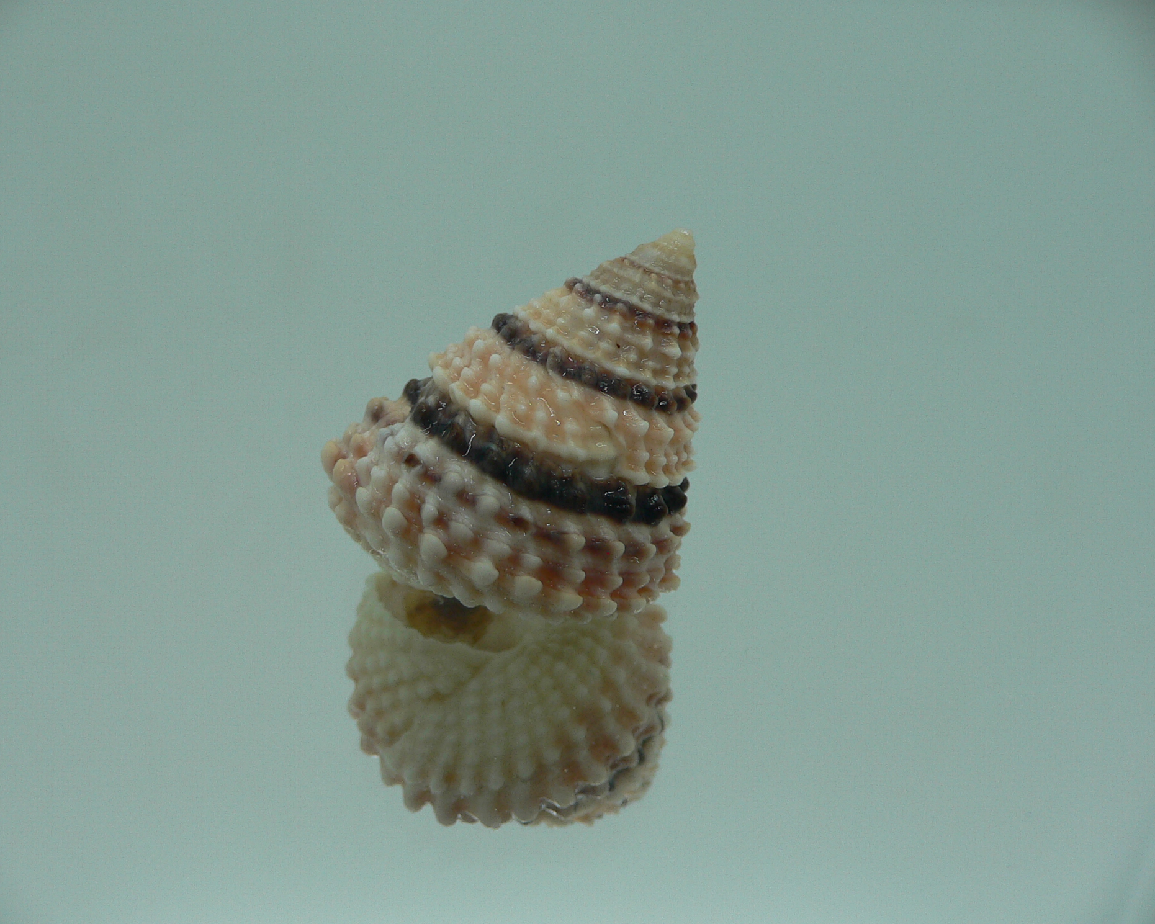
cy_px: 461
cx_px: 538
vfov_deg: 40.1
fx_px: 1265
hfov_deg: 49.0
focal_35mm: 37
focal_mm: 4.6
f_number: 2.8
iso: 80
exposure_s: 1/60
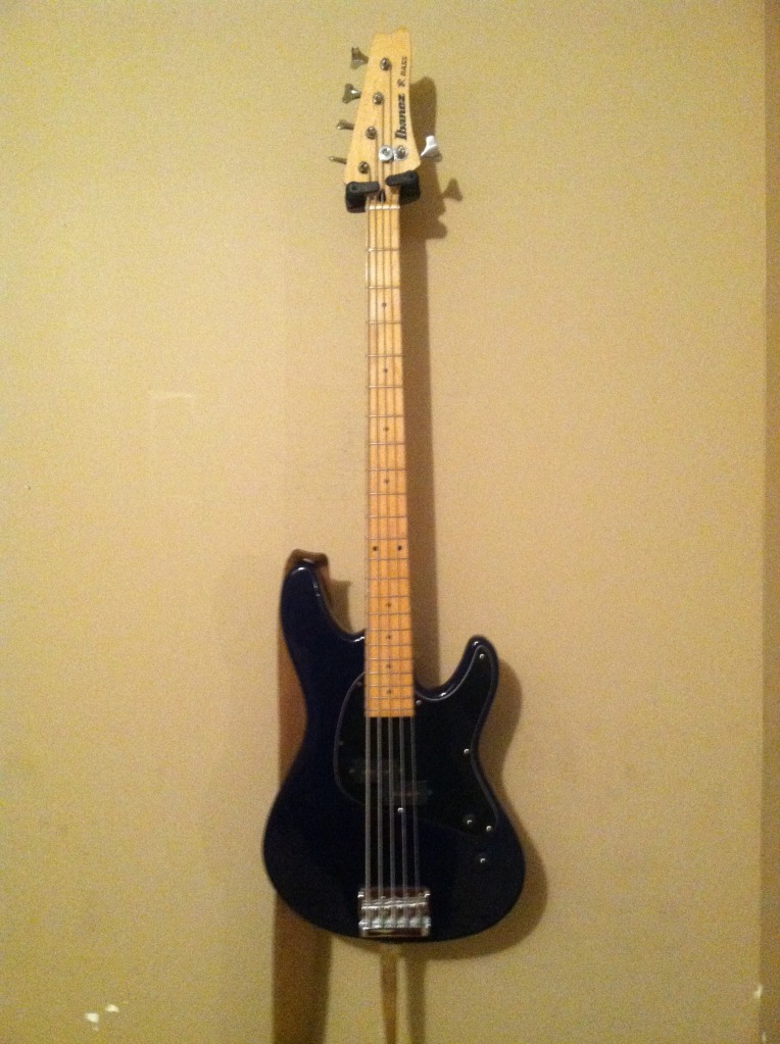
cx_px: 390
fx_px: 1054
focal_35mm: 35
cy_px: 522
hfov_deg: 40.6
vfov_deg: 52.7
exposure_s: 1/15
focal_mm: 3.9
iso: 800
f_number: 2.8
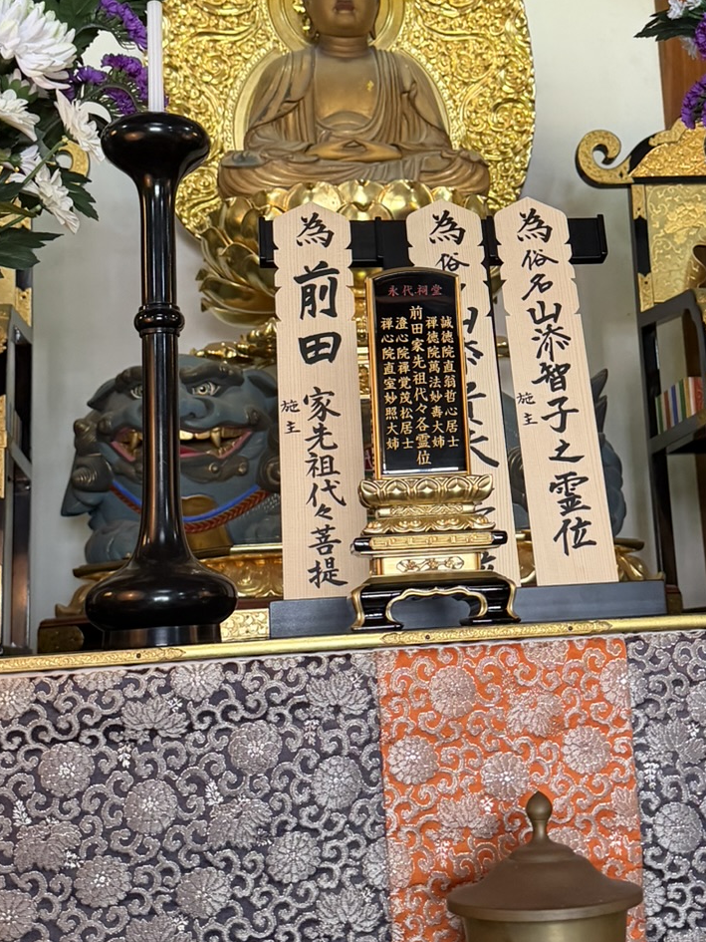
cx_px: 473
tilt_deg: +13.3
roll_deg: +3.9
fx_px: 1414
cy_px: 329
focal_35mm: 52
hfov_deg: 27.9
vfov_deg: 36.5
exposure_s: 1/60
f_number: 1.78
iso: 400
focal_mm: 6.76
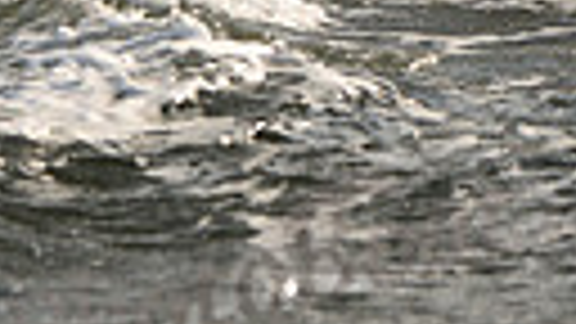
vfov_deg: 3.6
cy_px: -362
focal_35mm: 332
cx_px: -225
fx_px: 5071
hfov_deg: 6.4
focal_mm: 70
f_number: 4.5
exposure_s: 1/800
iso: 250
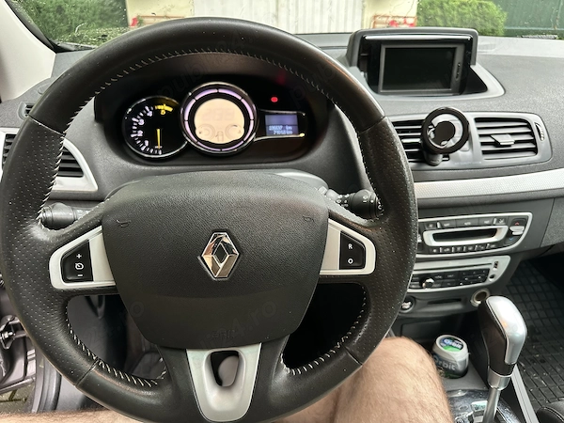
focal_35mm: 24
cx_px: 282
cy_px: 212
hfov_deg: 71.6
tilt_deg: -25.7
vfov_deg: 56.8
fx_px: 391
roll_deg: -0.6
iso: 320
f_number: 1.78
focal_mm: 6.86
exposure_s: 1/59
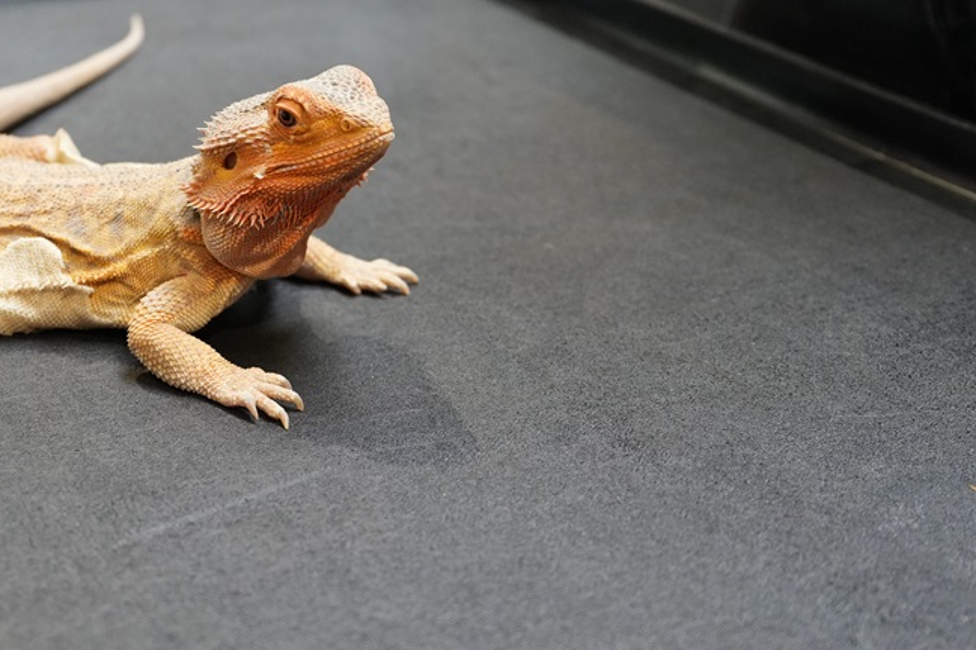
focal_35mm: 54
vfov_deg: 25.0
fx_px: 1464
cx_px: 351
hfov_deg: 36.6
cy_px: 284
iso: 4000
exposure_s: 1/160
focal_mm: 35
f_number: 4
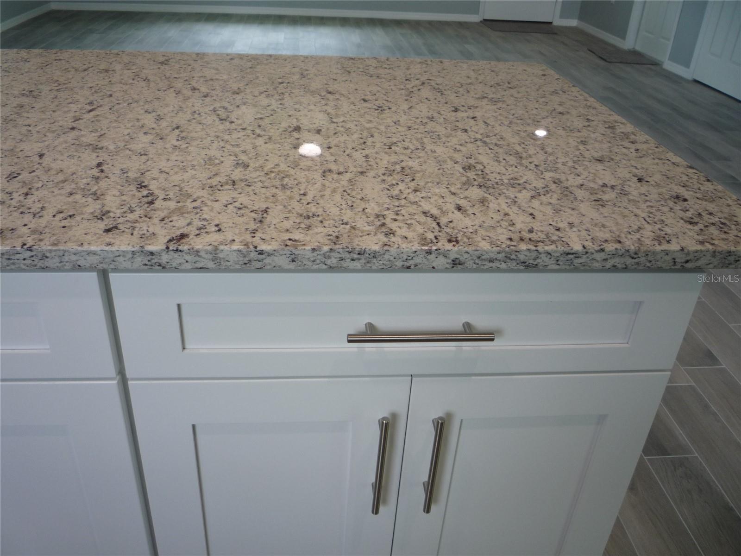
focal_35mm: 30
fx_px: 642
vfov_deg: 46.8
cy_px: 278
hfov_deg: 60.0
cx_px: 370
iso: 100
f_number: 3.3
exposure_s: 1/40
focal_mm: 5.2
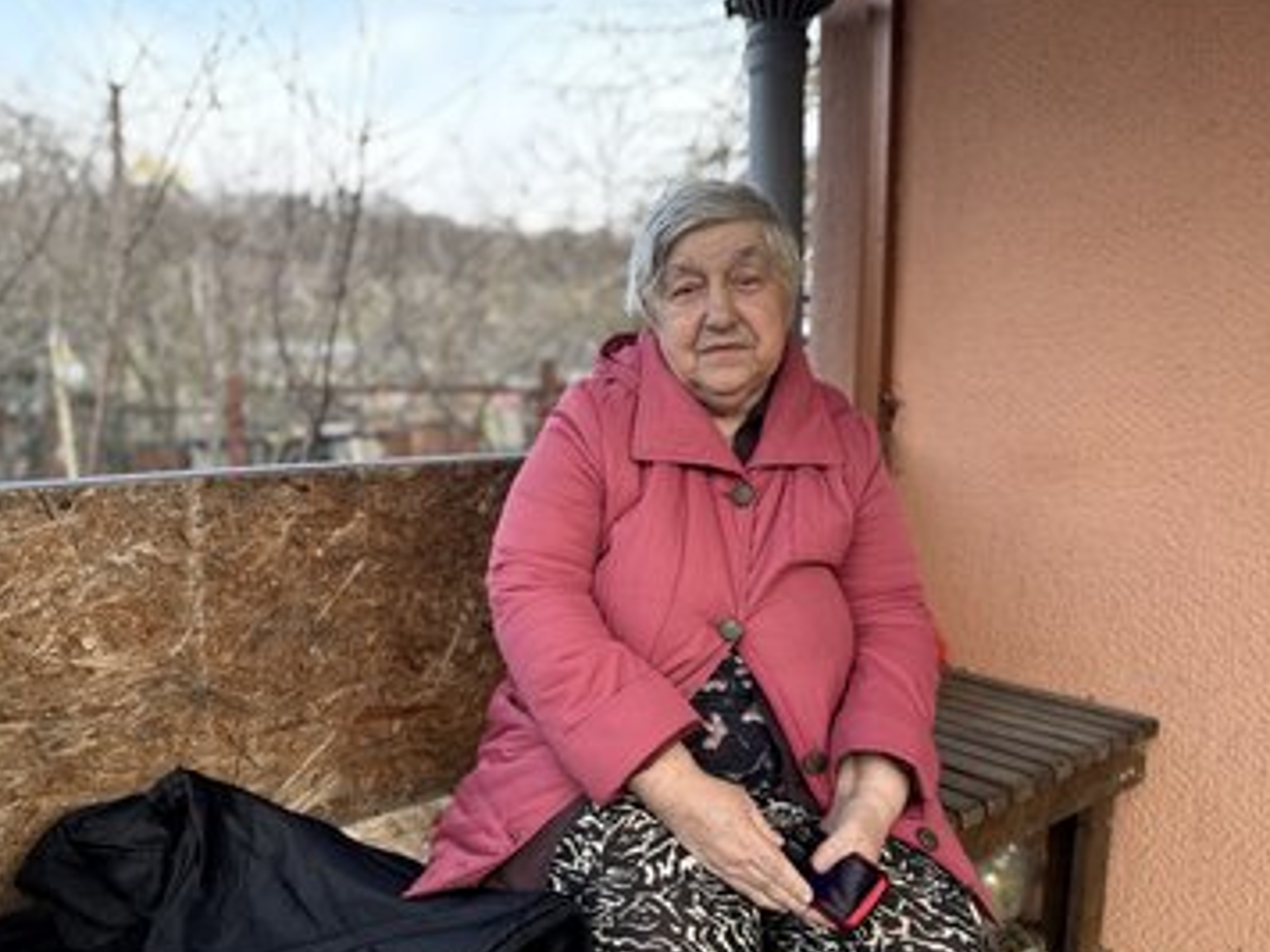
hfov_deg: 65.3
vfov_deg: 51.3
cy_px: 510
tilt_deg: -7.4
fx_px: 991
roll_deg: +0.6
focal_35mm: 27
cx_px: 621
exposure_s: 1/227
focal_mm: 6.76
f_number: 1.78
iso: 80
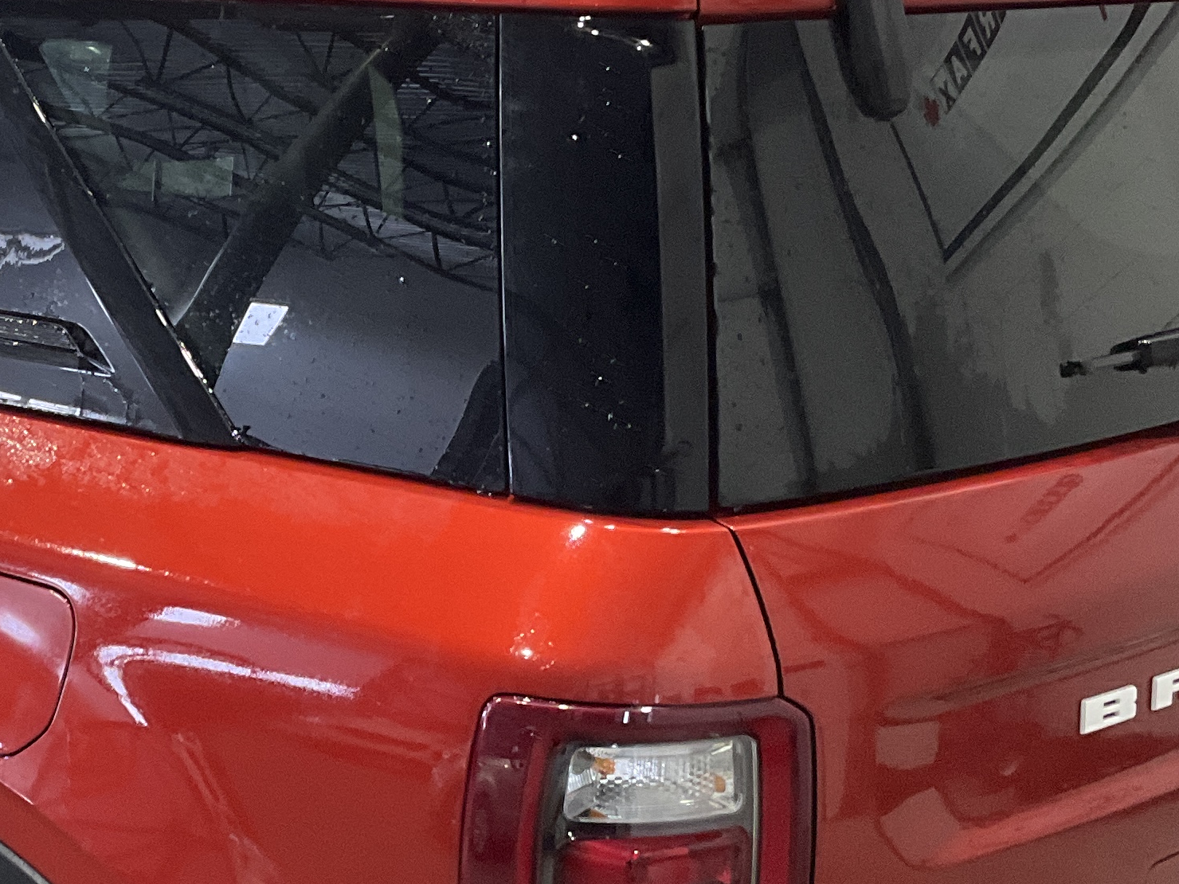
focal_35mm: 79
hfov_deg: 24.2
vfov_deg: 18.6
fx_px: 2691
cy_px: 602
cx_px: 174
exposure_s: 1/60
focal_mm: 3
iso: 100
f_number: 1.8
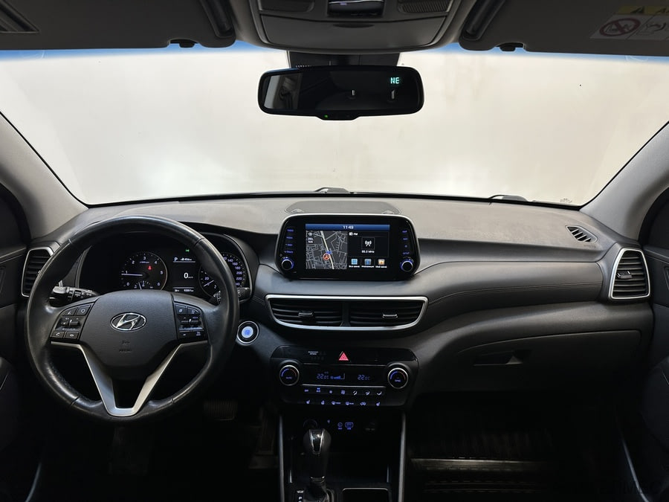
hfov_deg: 71.6
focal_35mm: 24
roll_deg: -0.3
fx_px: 464
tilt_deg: -16.9
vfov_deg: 56.8
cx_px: 334
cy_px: 251
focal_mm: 6.86
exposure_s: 1/50
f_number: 1.78
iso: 125
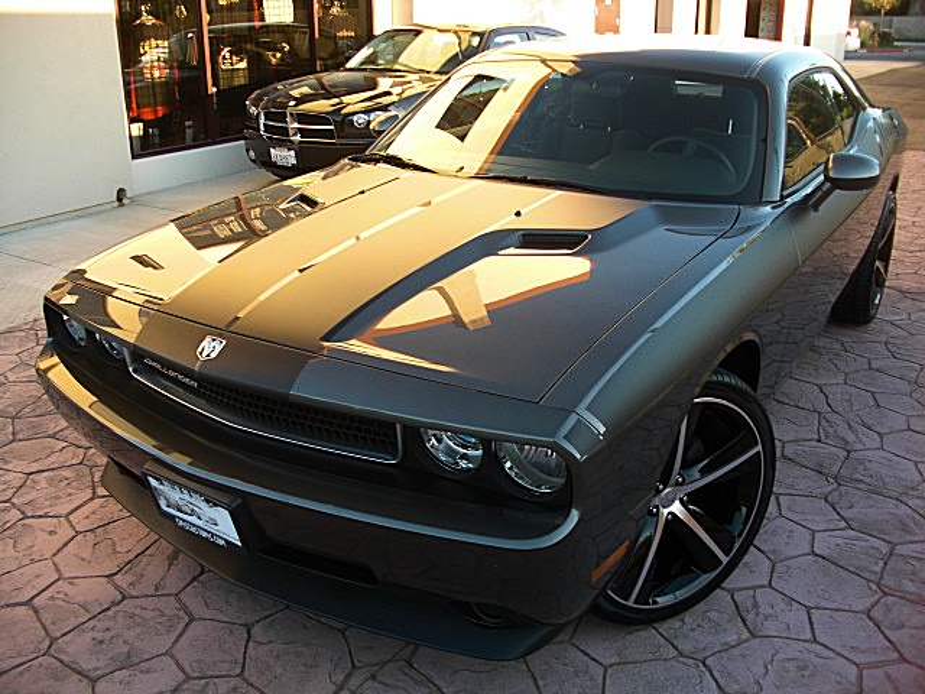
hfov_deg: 51.4
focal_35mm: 36
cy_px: 347
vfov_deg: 39.7
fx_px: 962
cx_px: 462
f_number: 2.8
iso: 50
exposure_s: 1/80
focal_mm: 6.3
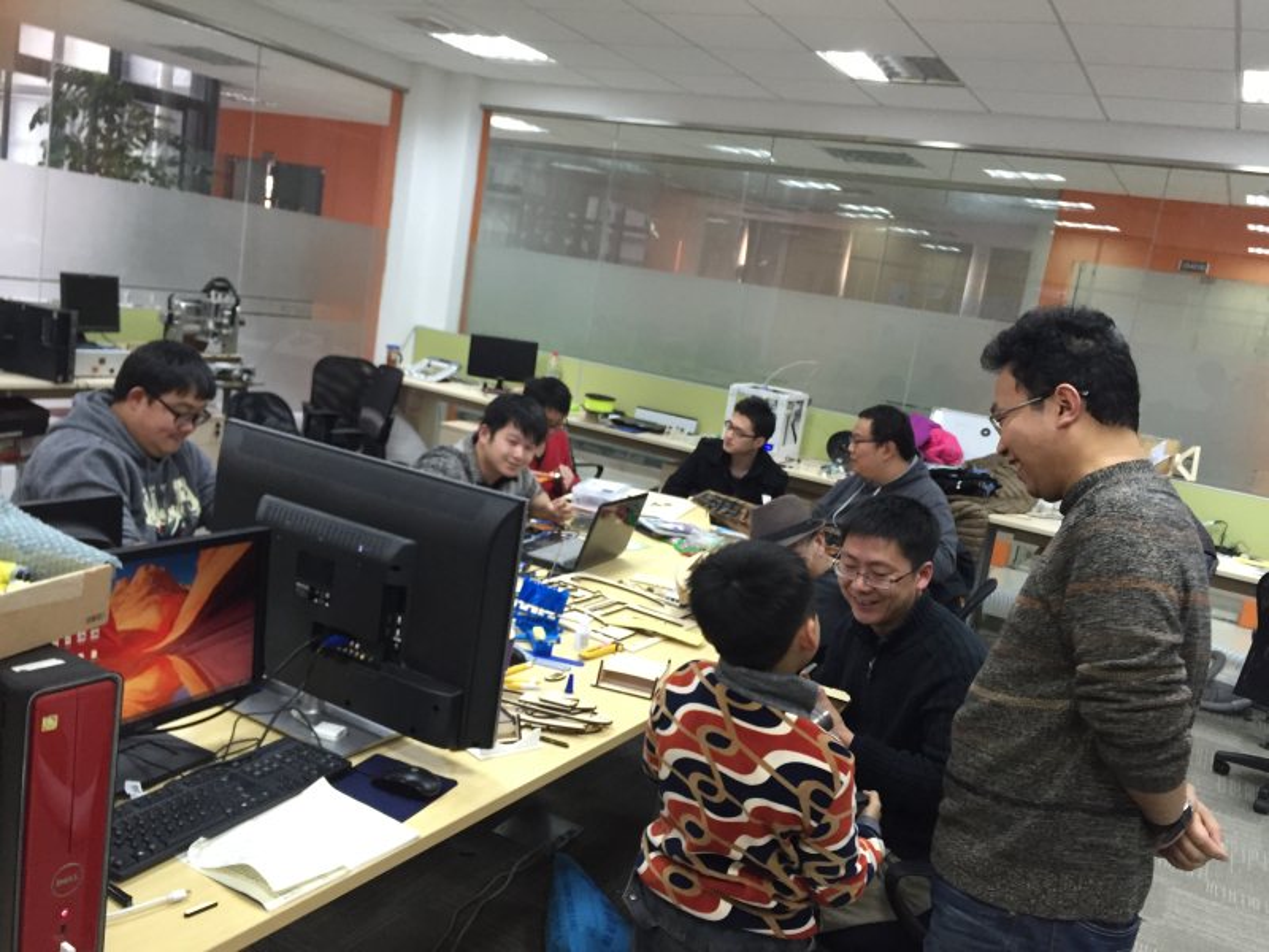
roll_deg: -8.5
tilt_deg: -10.4
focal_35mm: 29
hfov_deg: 61.7
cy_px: 476
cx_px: 634
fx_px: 1063
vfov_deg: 48.2
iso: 125
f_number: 2.2
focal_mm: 4.15
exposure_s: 1/30
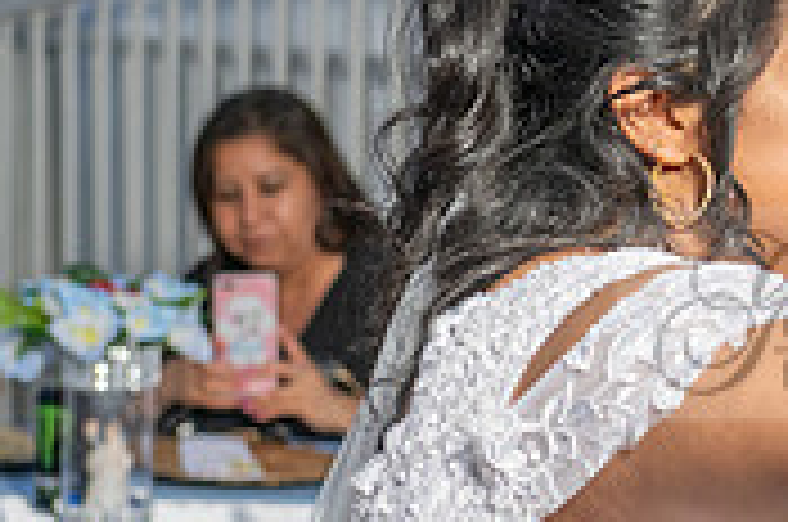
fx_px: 4501
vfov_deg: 6.6
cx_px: 1009
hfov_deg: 9.8
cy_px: 313
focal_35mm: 206
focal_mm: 62
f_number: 4.5
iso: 250
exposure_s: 1/160
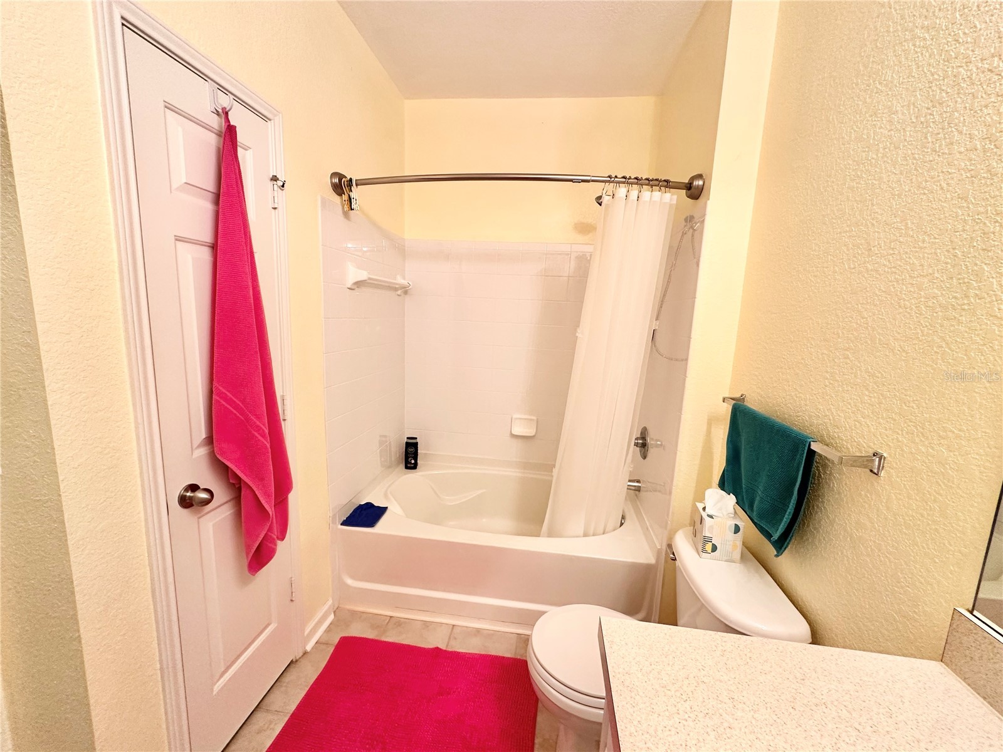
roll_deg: -2.6
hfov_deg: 102.1
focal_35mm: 14
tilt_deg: -8.7
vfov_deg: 85.7
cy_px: 376
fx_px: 406
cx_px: 502
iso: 200
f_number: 2.2
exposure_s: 1/60
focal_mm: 2.22
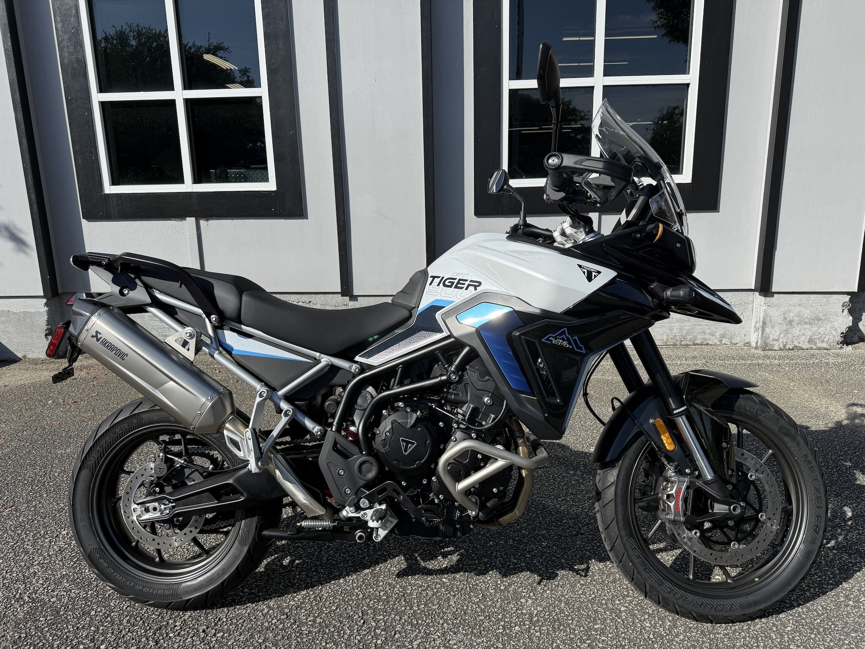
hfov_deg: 71.6
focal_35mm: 24
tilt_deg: -12.2
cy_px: 324
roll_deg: -0.1
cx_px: 432
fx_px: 600
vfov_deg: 56.8
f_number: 1.78
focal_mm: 6.76
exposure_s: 1/5319
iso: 100
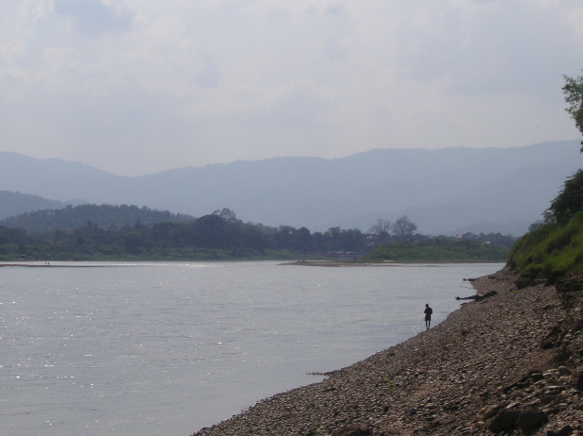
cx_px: 294
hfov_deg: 18.1
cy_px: 213
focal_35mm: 109
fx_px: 1835
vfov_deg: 13.6
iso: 50
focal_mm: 17.1
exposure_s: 1/180
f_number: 13
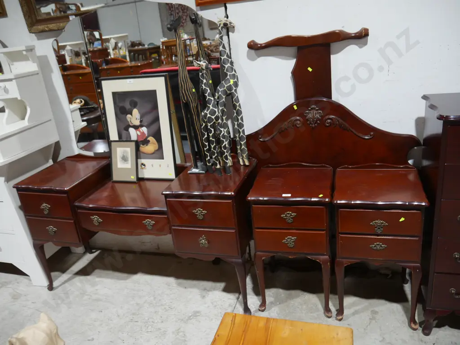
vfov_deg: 49.7
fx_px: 372
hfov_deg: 63.4
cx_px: 230
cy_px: 172
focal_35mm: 28
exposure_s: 1/60
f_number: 4
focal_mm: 14
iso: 500
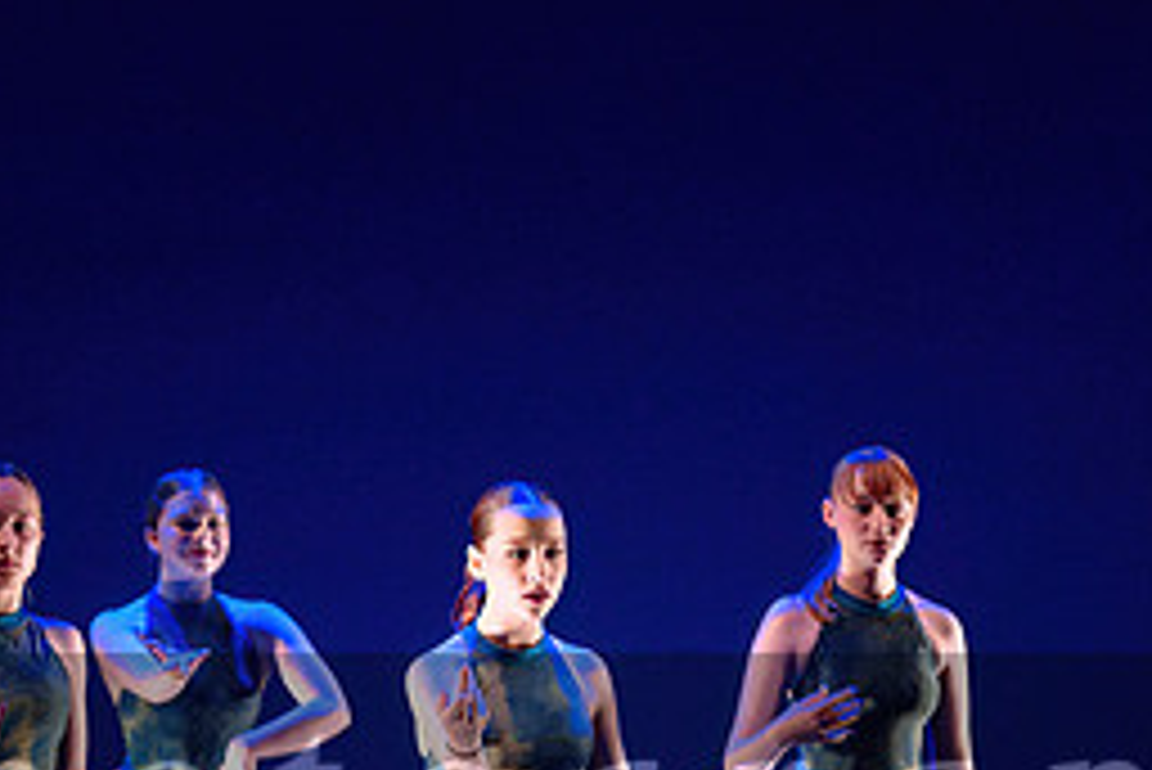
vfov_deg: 5.4
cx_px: 648
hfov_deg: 8.1
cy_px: 673
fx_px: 8100
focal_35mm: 253
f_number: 2.8
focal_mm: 95
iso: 1600
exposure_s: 1/200
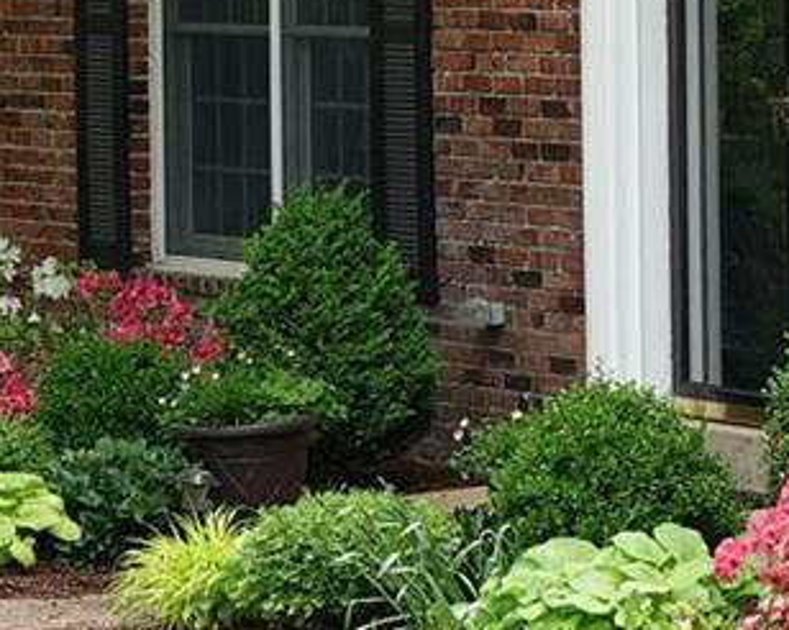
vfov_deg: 5.7
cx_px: 1186
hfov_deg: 7.0
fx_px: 6371
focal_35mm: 273
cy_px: 77
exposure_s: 1/250
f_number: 4
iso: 100
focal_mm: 20.49
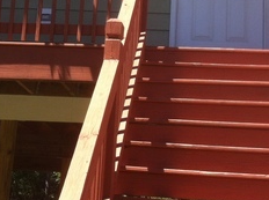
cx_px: 122
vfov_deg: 14.3
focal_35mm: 101
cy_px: -6
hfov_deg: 19.5
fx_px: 783
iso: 80
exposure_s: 1/397
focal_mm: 3.85
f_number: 2.8
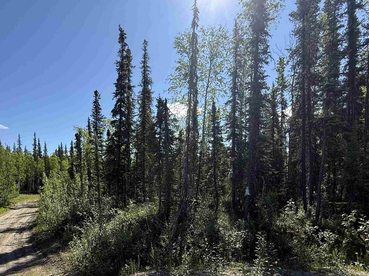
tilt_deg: -0.2
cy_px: 198
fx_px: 234
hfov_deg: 75.9
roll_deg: -0.6
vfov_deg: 58.7
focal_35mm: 22
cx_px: 158
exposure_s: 1/1613
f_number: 2.2
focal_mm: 2.22
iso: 64
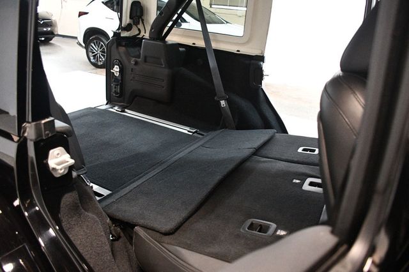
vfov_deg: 43.6
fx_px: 341
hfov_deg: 62.0
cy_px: 136
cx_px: 204
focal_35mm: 30
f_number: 3.5
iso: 5000
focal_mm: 20
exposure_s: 1/60
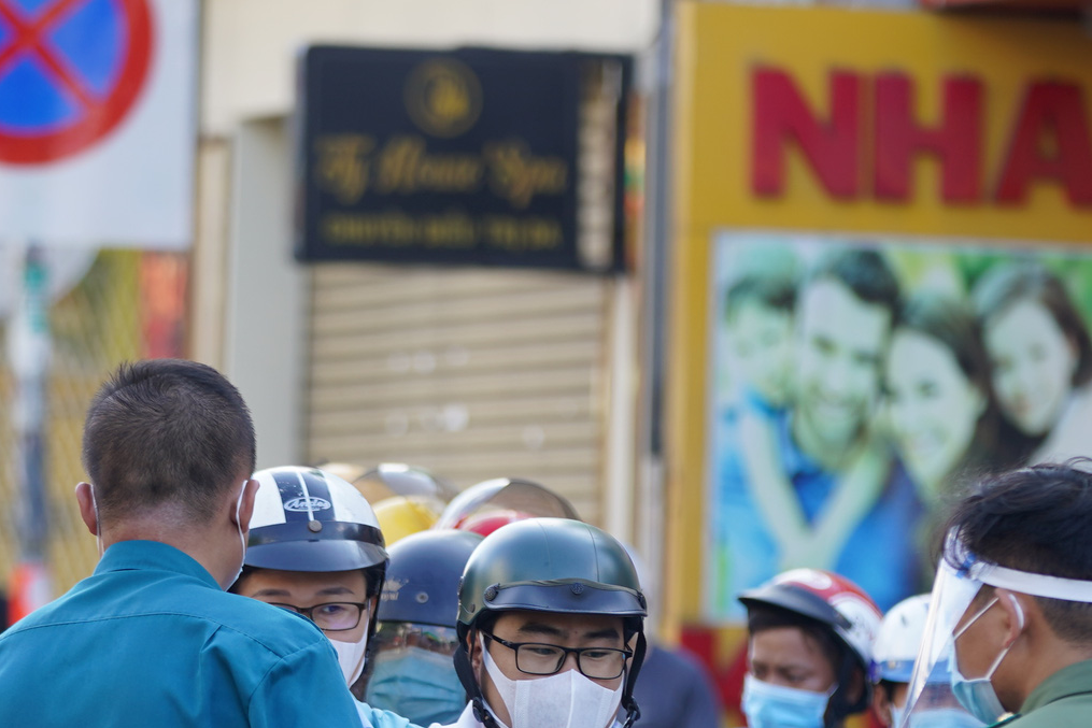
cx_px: 610
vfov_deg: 4.7
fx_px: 8797
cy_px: 858
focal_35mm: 290
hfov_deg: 7.1
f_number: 2.8
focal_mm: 115
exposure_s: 1/200
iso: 100
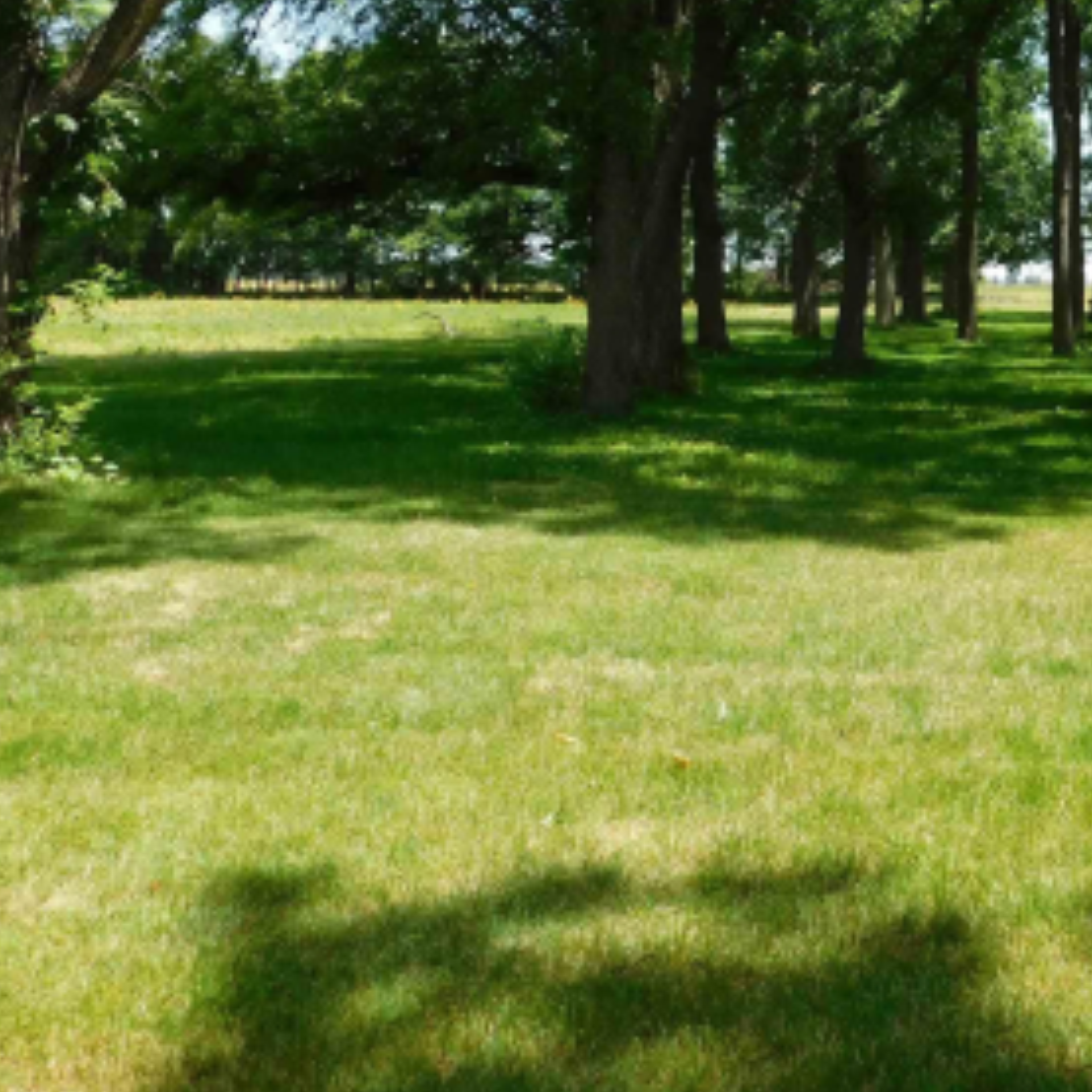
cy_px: 181
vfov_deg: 33.4
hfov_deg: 33.7
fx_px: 1749
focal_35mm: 49
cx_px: 861
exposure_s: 1/640
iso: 125
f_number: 3
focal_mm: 4
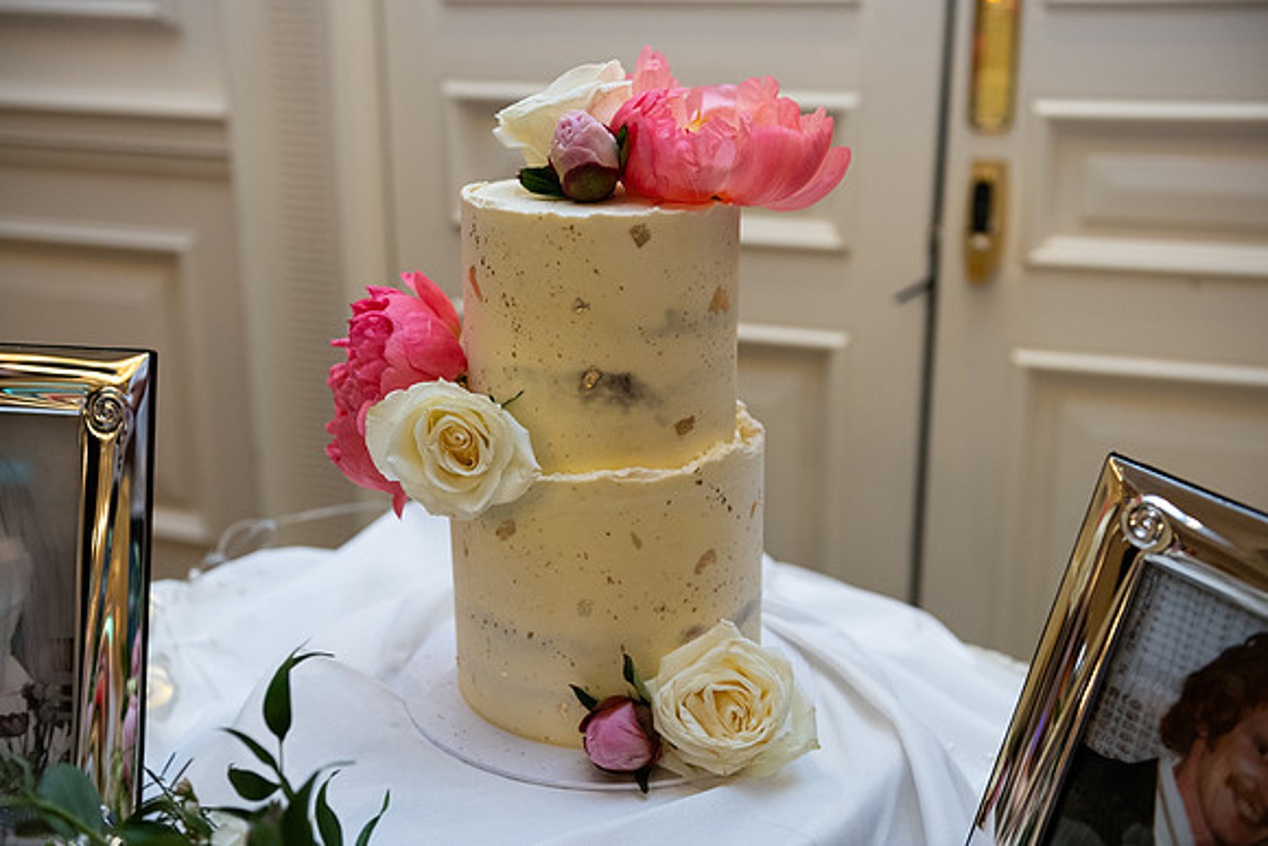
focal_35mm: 42
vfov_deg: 31.9
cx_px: 634
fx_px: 1480
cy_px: 423
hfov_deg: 46.4
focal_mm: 42
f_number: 3.5
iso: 800
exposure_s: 1/160
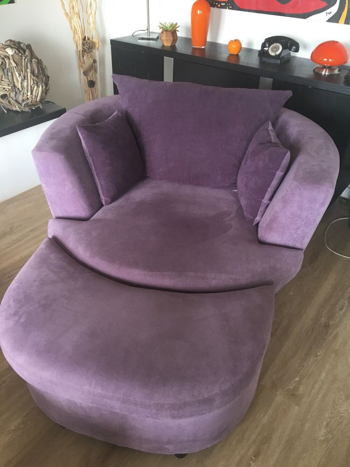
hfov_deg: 48.2
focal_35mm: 29
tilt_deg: -37.4
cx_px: 175
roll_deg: -2.2
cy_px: 234
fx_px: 391
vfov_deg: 61.7
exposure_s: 1/33
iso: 50
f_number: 2.2
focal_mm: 4.15
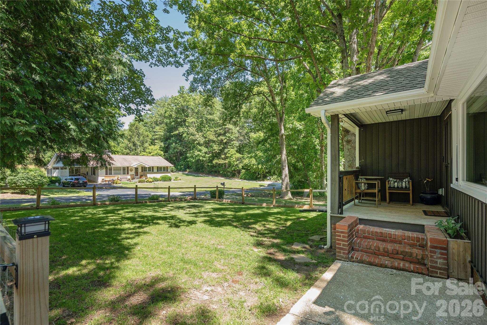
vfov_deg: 73.7
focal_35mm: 16
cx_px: 244
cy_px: 162
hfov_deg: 96.7
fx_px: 216
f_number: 7.1
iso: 250
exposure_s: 1/80
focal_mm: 16
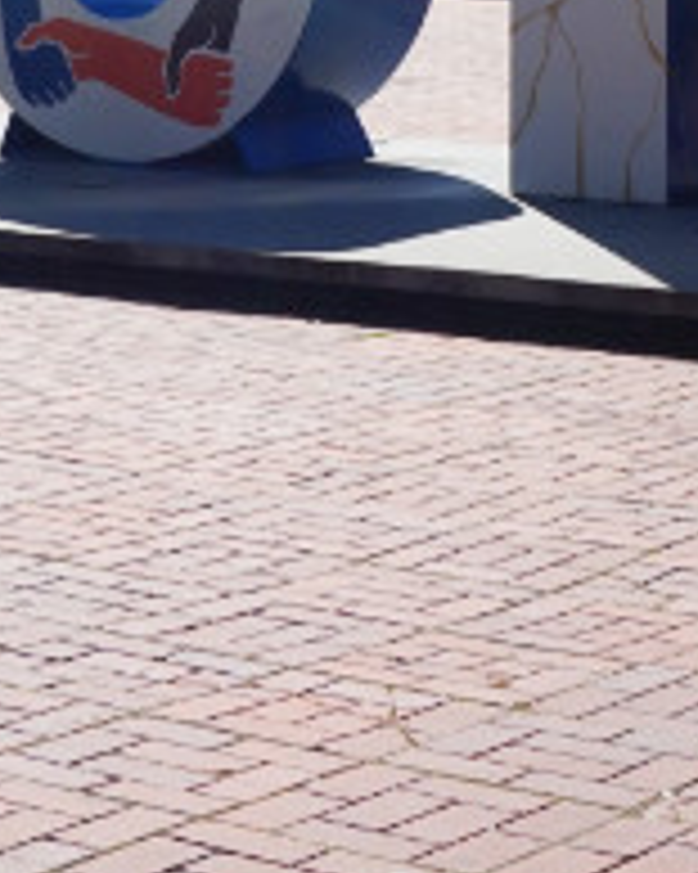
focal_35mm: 116
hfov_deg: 13.3
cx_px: 216
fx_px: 2998
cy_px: -200
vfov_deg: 15.9
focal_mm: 20
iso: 100
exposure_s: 1/125
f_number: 14
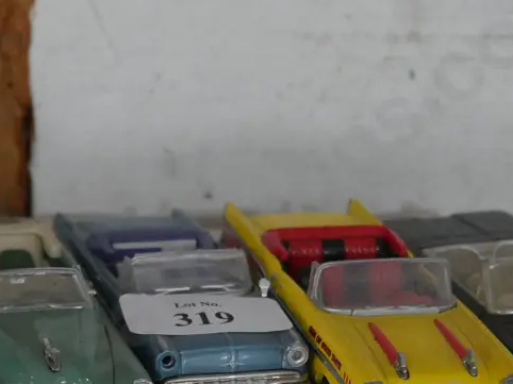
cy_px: 280
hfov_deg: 16.5
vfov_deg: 12.4
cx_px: 186
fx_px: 1763
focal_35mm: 119
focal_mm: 28
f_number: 5.3
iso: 3200
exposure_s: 1/60
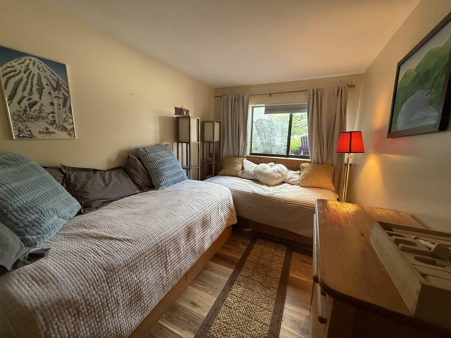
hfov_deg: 102.1
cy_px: 169
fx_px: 182
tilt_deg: -10.0
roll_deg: -1.3
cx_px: 226
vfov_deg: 85.7
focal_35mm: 14
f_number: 2.2
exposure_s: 1/120
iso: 400
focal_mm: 2.22
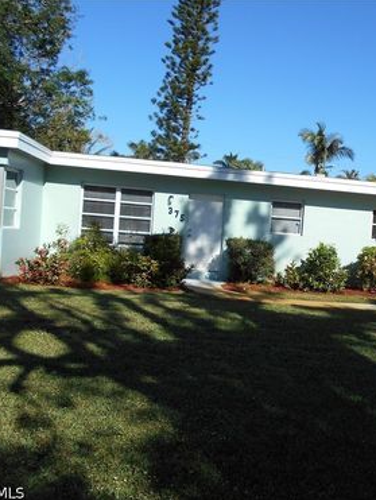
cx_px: 279
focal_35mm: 35
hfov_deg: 39.7
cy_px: 251
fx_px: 506
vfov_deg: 52.6
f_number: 3.2
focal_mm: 4.6
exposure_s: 1/1250
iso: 80
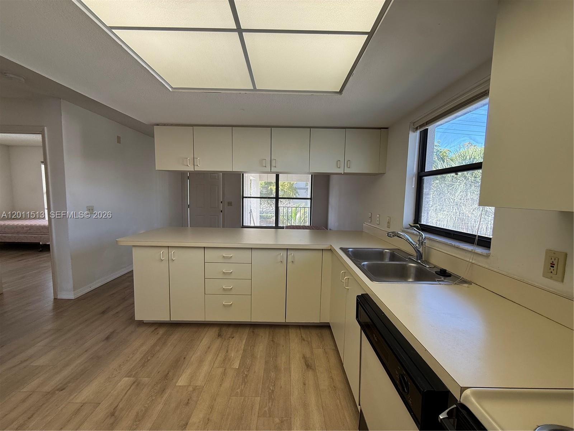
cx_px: 287
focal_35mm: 14
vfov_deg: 85.7
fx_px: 232
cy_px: 216
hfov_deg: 102.1
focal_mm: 2.22
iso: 80
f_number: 2.2
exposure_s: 1/120
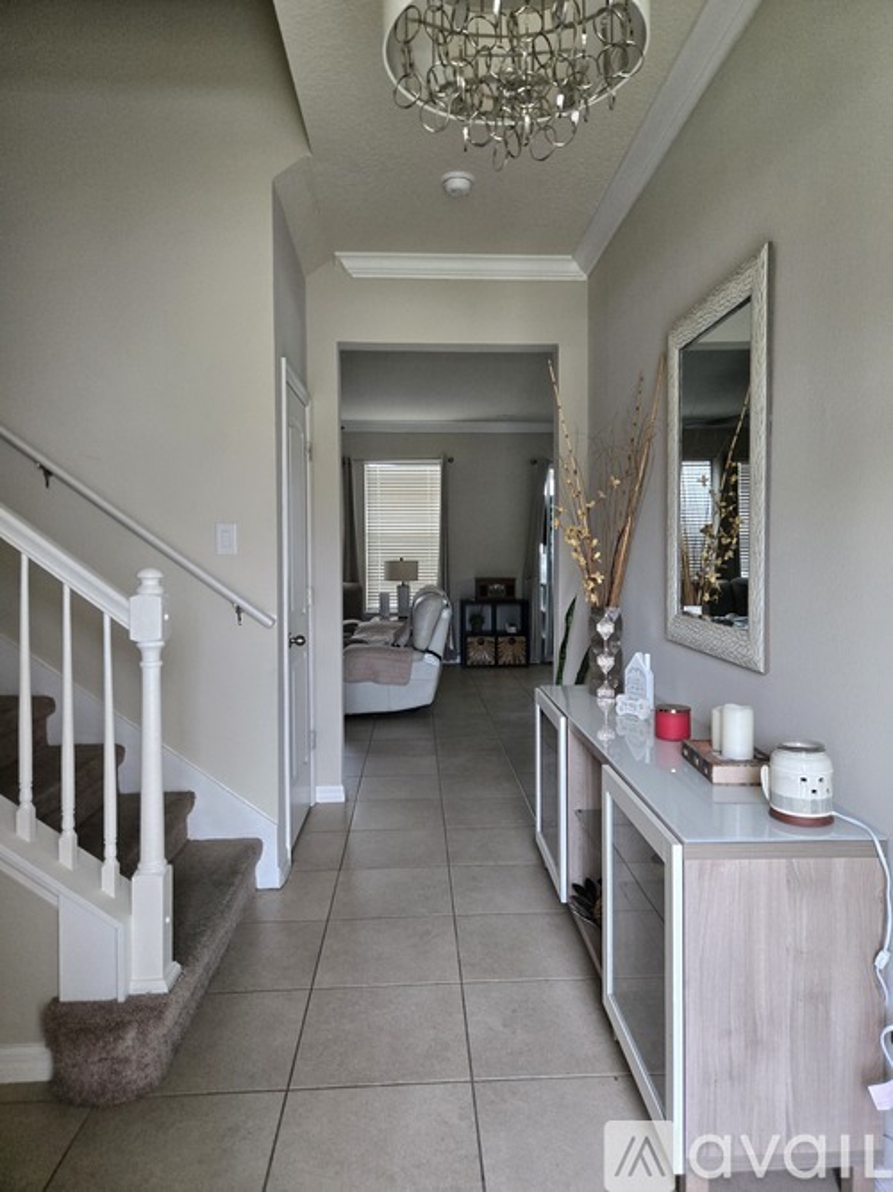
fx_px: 791
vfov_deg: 73.9
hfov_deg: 58.9
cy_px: 596
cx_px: 446
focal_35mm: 23
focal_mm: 5.4
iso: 200
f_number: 1.8
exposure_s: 1/180
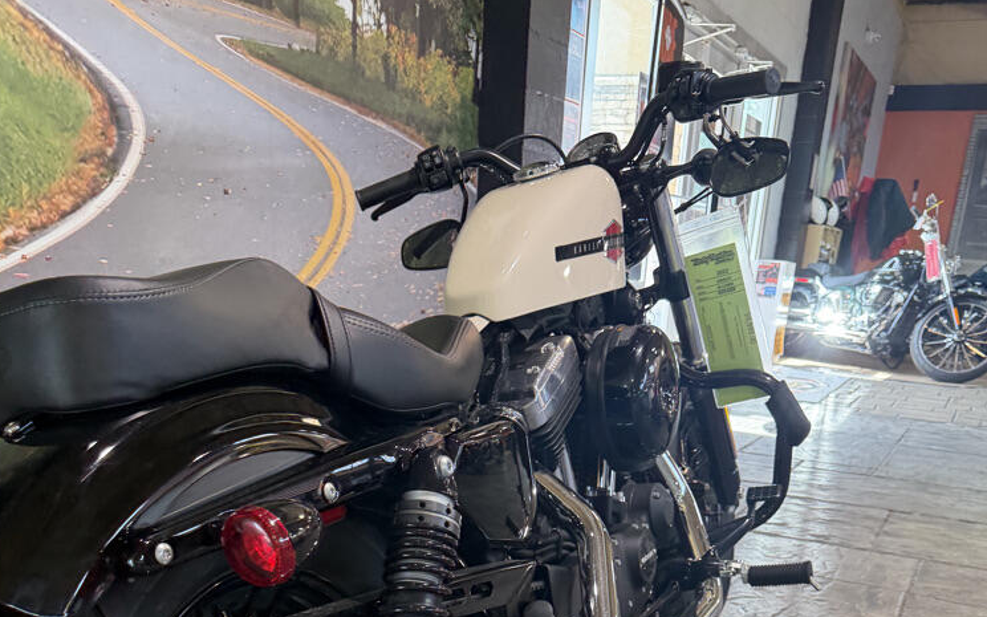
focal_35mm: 35
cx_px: 490
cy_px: 655
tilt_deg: -22.2
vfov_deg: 32.5
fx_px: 941
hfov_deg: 55.3
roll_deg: +1.0
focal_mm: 6.76
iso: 320
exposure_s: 1/120
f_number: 1.78
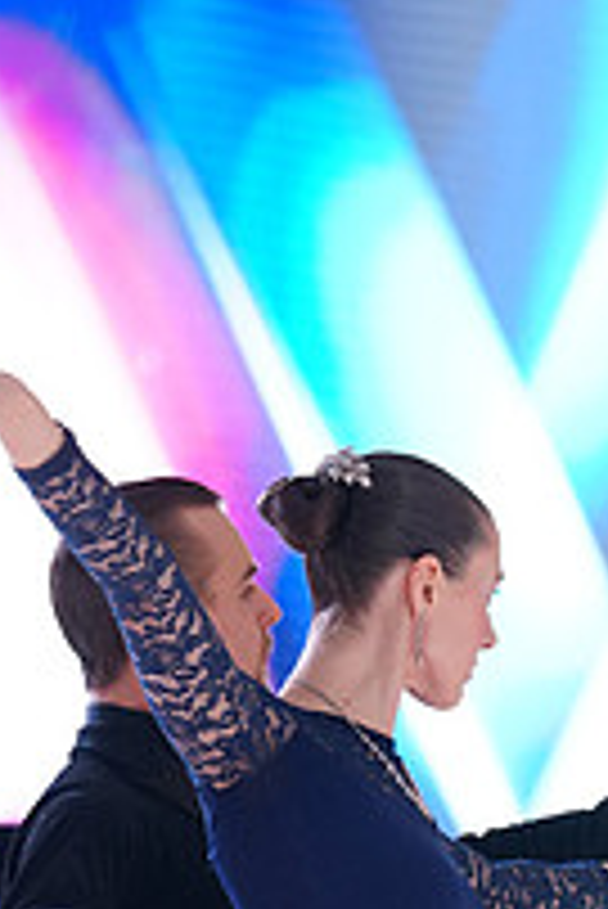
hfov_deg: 3.9
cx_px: 367
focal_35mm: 350
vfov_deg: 5.8
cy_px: 1192
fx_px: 8851
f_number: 2.8
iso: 1600
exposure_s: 1/500
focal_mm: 122
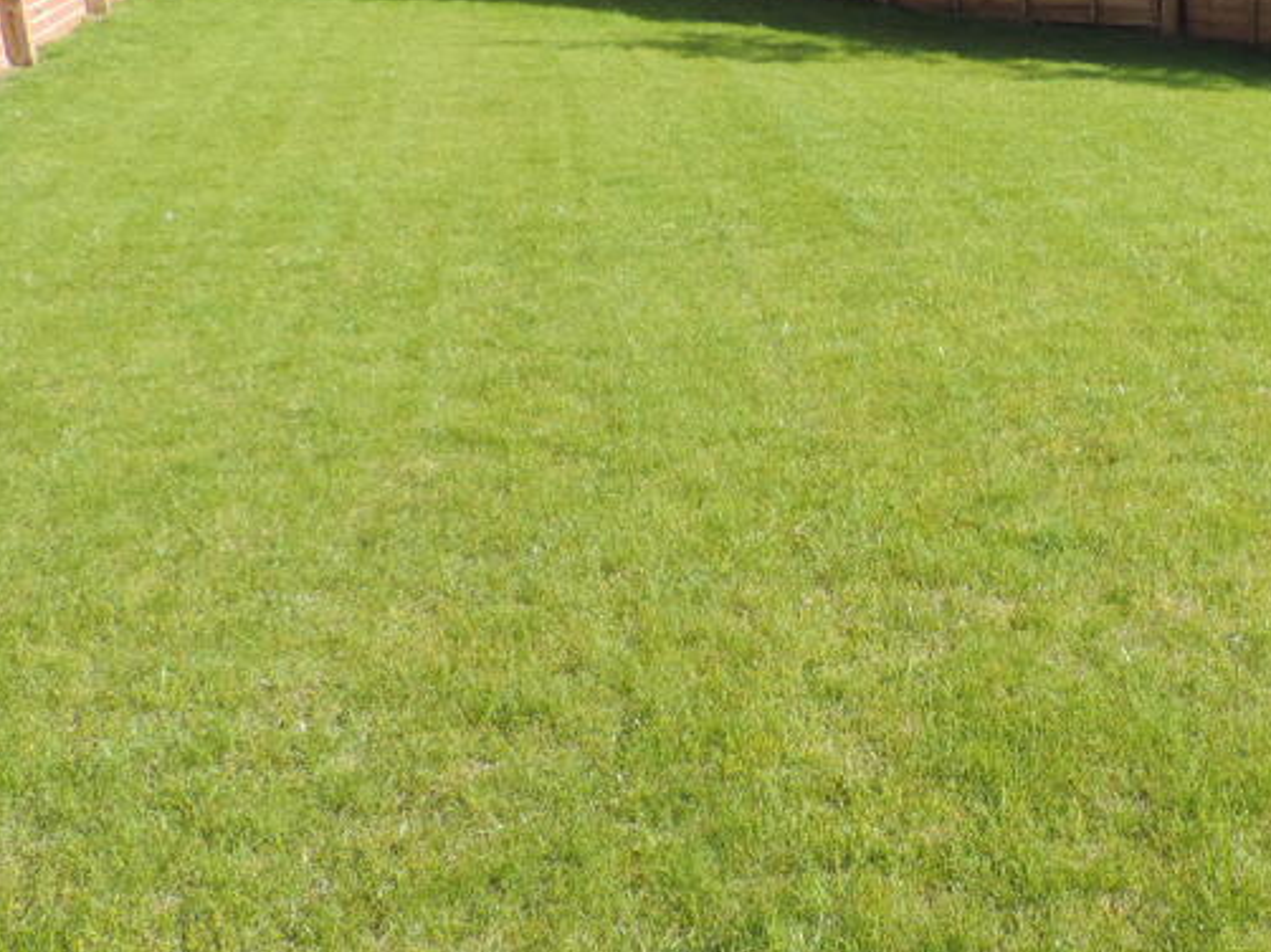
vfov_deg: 29.3
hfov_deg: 37.3
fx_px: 1798
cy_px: 266
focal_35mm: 49
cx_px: 1046
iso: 80
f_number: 3
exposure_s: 1/500
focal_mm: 4.3
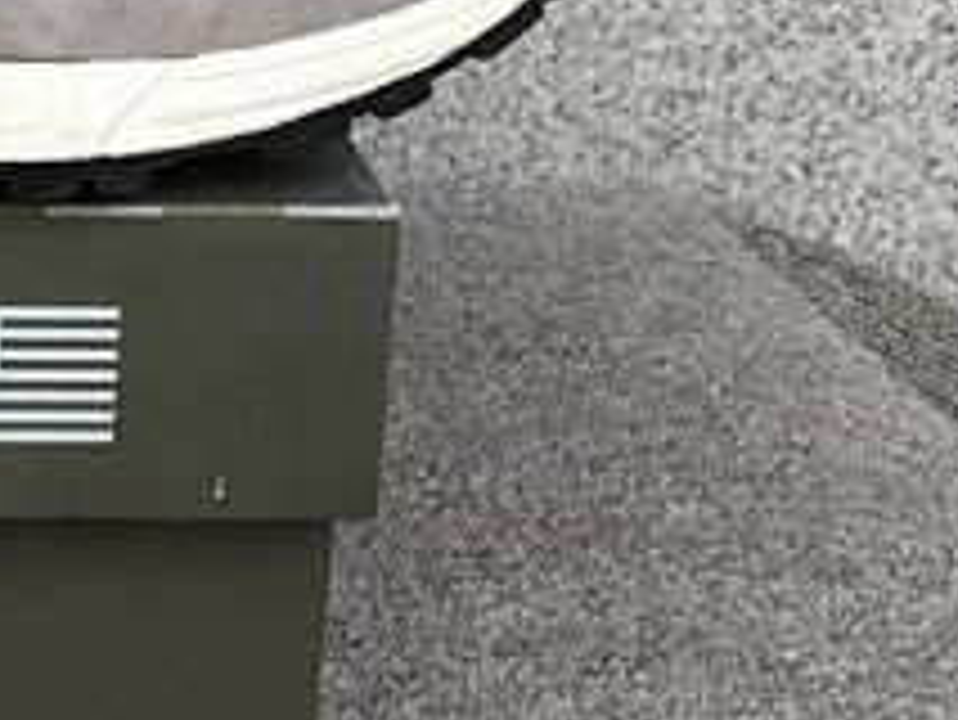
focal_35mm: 93
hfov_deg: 19.2
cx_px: -342
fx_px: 2575
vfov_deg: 15.7
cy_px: 45
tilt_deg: -19.7
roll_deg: +0.5
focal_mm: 3.3
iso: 32
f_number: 2.4
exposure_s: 1/100
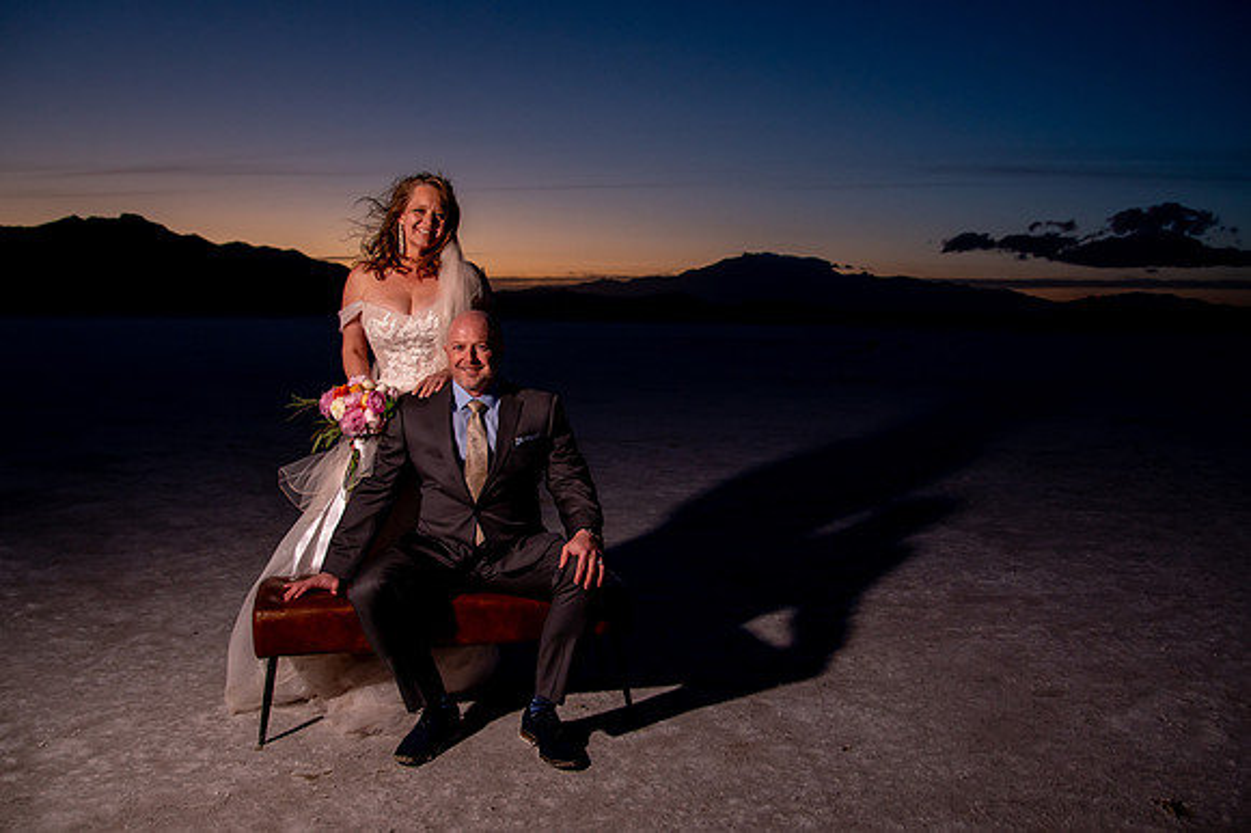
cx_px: 619
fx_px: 1022
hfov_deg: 62.9
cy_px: 400
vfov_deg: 44.3
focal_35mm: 29
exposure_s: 1/320
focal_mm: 24
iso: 1600
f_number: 4
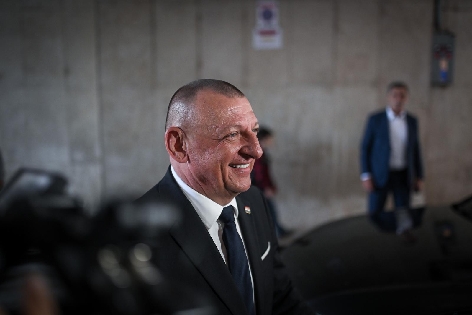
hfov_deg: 54.4
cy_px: 158
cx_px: 236
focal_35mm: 35
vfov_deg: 37.8
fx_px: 459
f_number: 1.4
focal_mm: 35
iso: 1250
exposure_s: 1/1000
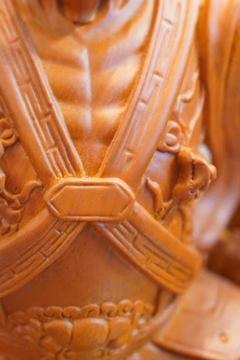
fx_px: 1100
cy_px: -48
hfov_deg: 12.2
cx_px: -46
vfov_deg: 17.9
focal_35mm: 110
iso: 3200
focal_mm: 35
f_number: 2.8
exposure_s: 1/200
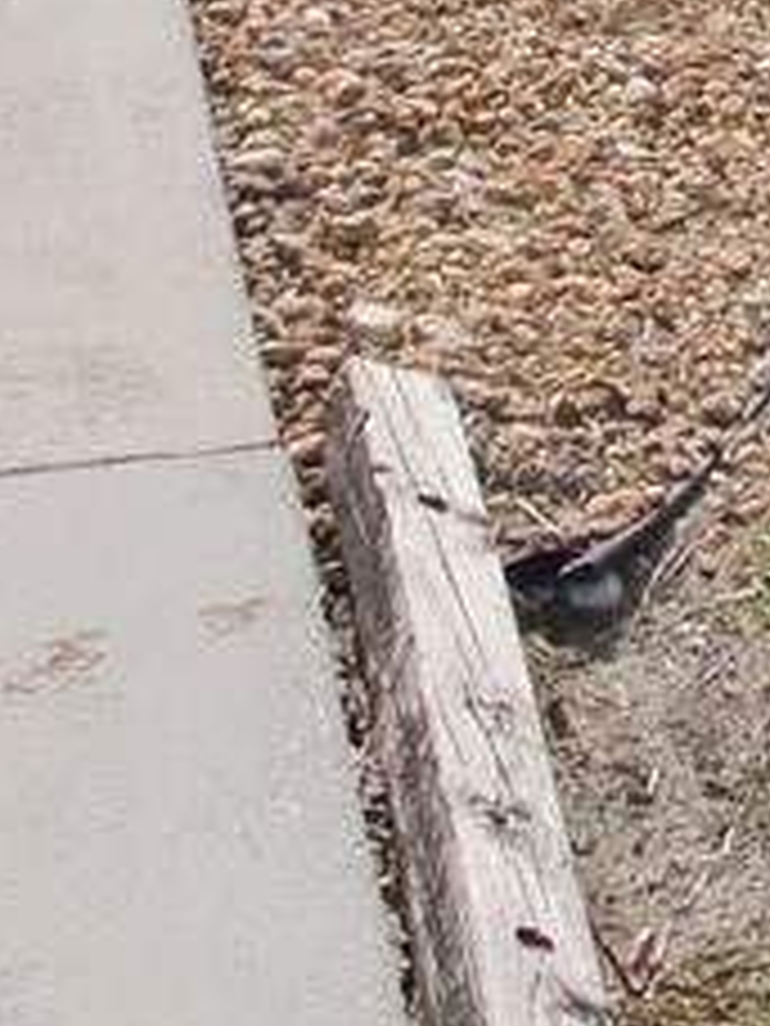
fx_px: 4805
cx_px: 1351
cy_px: -968
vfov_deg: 11.2
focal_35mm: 162
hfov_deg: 8.8
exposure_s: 1/250
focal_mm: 6.3
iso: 64
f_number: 7.9
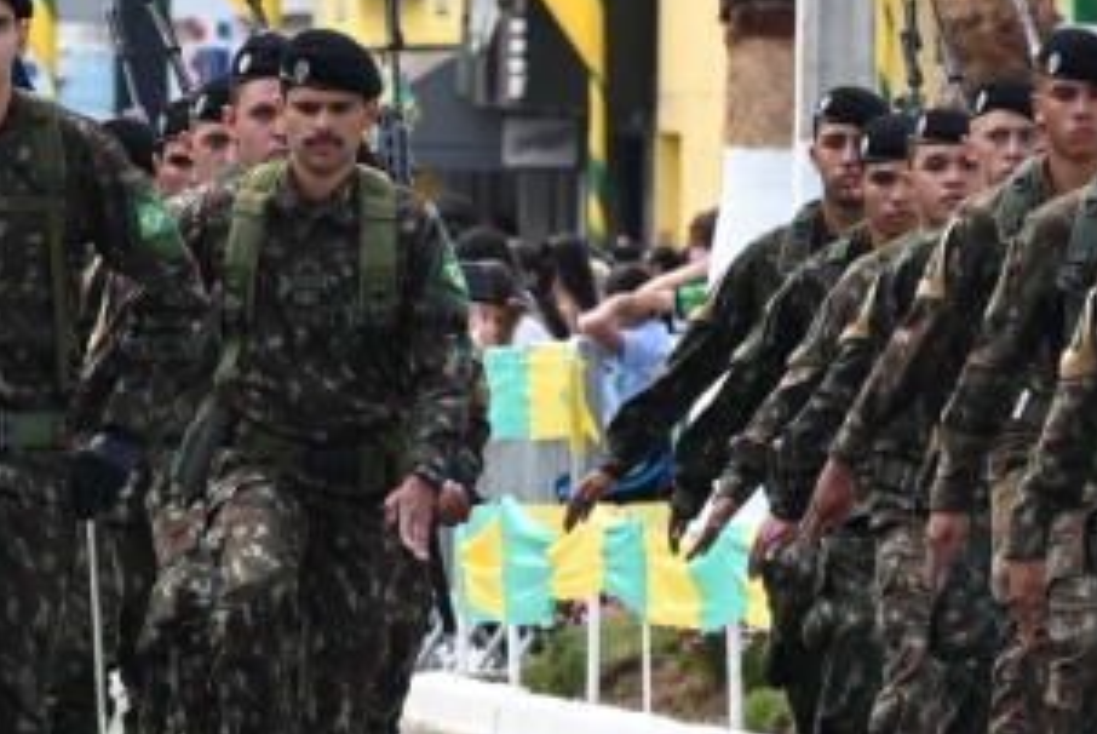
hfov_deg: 2.9
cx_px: 211
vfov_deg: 1.9
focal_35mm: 711
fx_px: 21686
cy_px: 354
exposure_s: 1/500
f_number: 5.6
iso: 280
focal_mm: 140
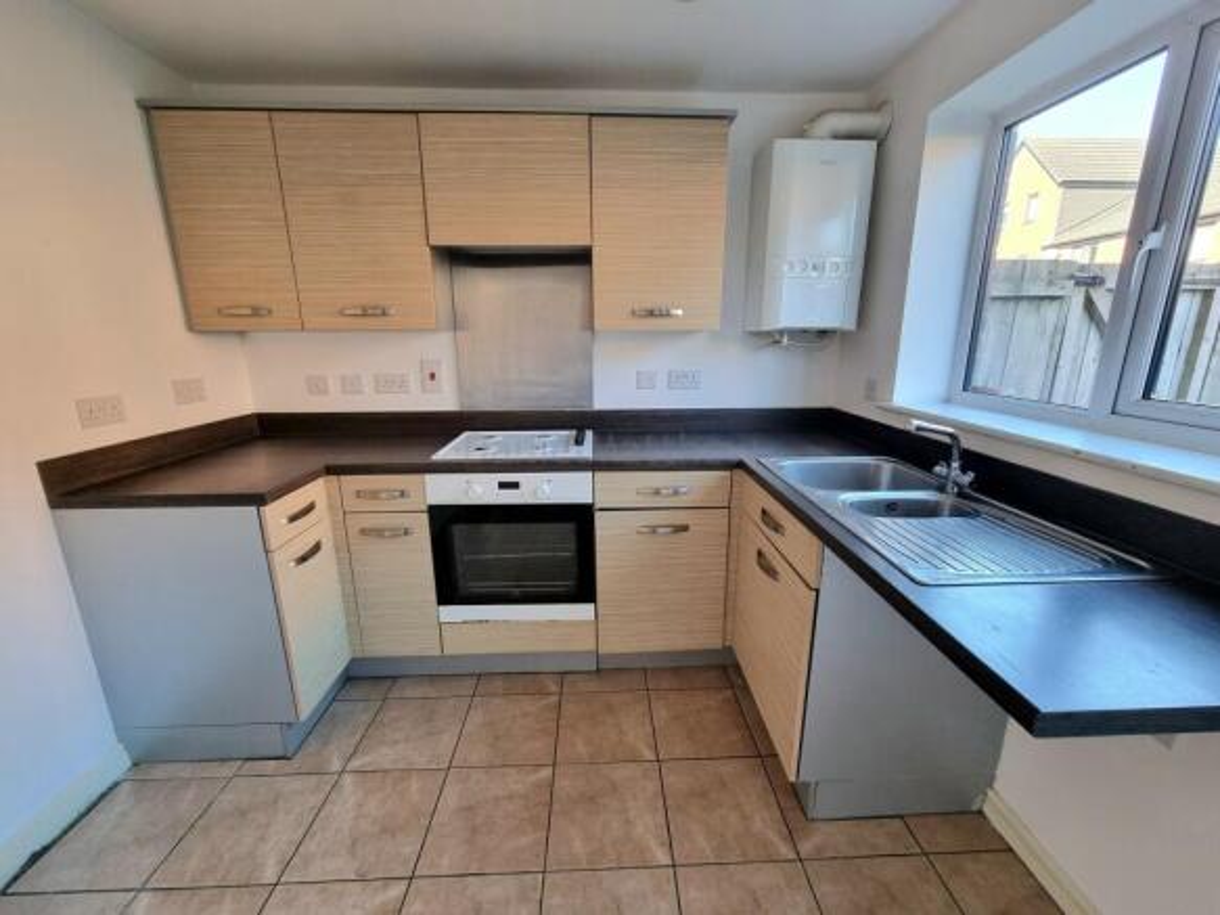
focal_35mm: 13
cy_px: 458
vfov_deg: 89.9
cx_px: 610
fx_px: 458
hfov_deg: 106.2
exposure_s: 1/60.2
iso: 100
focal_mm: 2.2
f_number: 2.2
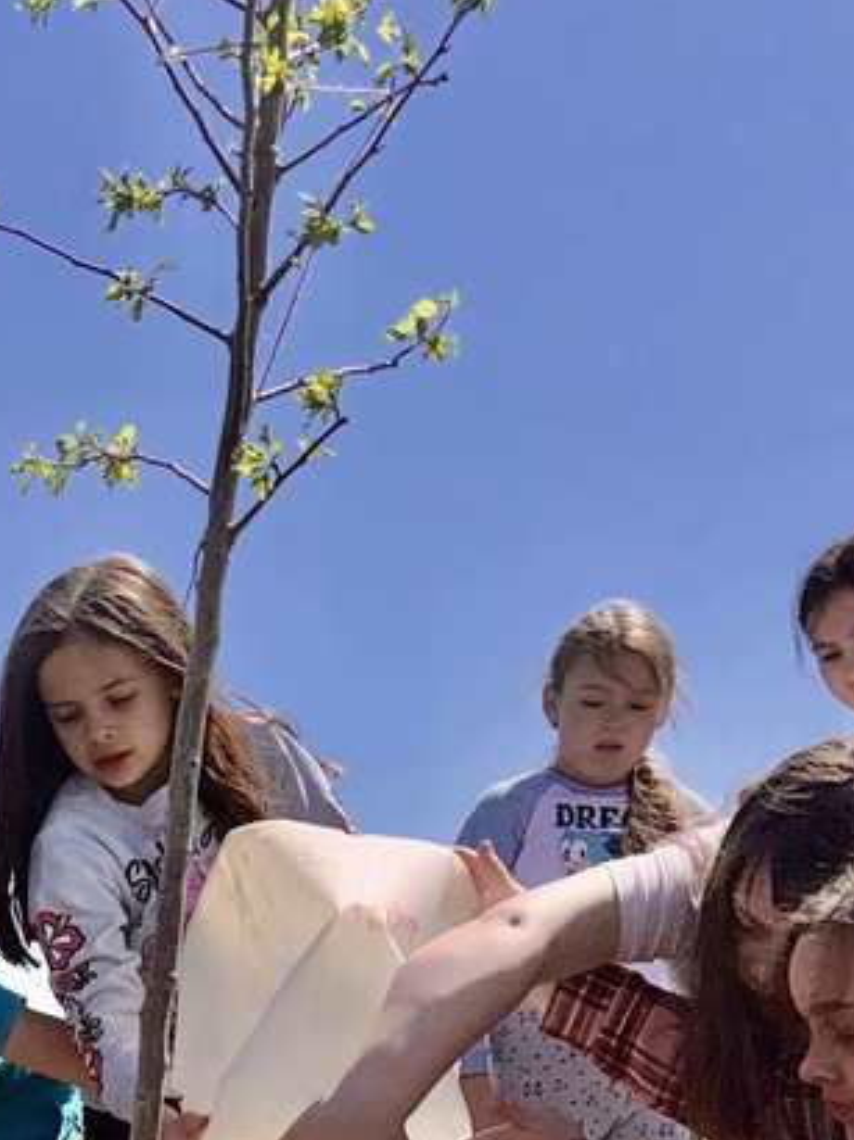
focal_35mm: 60
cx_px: -170
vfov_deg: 30.0
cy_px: 1146
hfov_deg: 22.5
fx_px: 1976
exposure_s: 1/28571
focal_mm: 6.76
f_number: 1.78
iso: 50
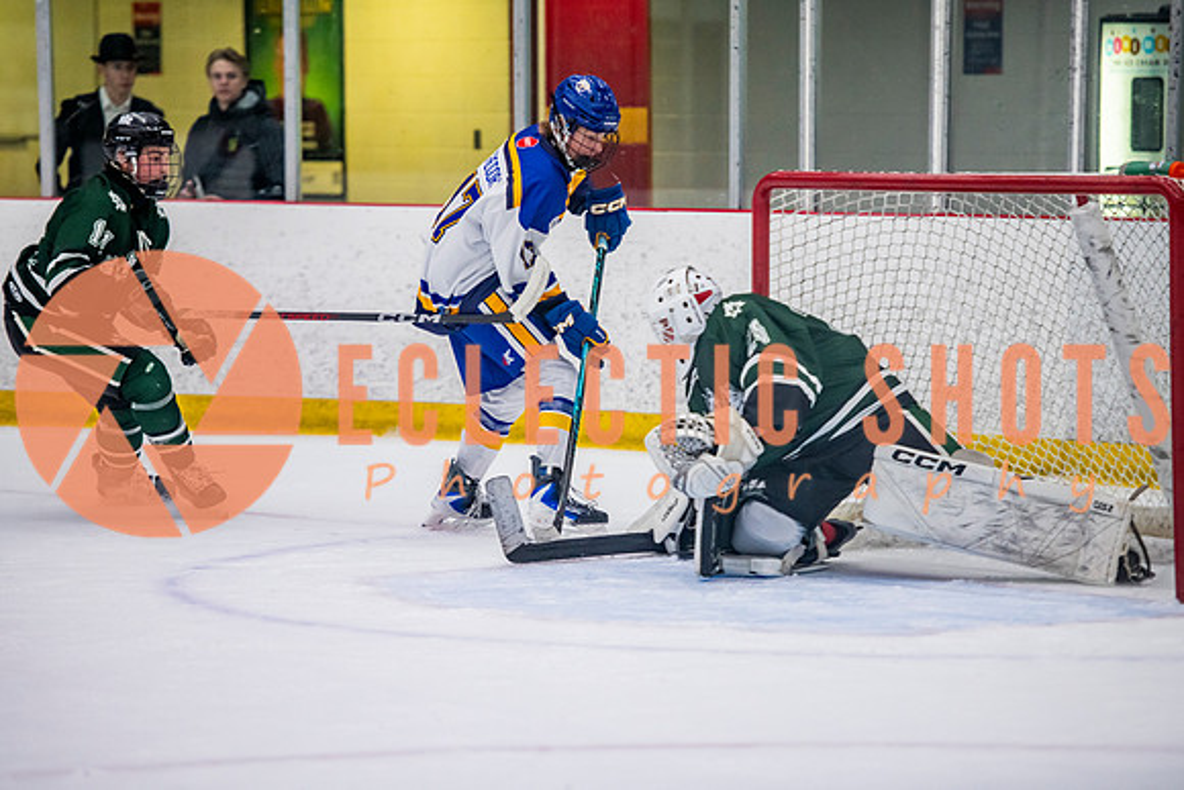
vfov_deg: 7.6
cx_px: 592
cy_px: 395
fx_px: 5927
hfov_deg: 11.4
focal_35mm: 180
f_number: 3.2
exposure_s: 1/640
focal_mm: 170
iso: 2000
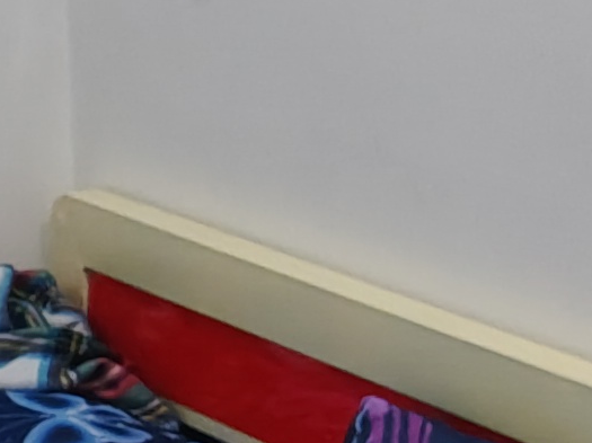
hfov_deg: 8.1
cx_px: -1295
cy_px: 219
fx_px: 3469
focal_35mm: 203
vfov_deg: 7.3
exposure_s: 1/100
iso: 428
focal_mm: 4.84
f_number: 1.88
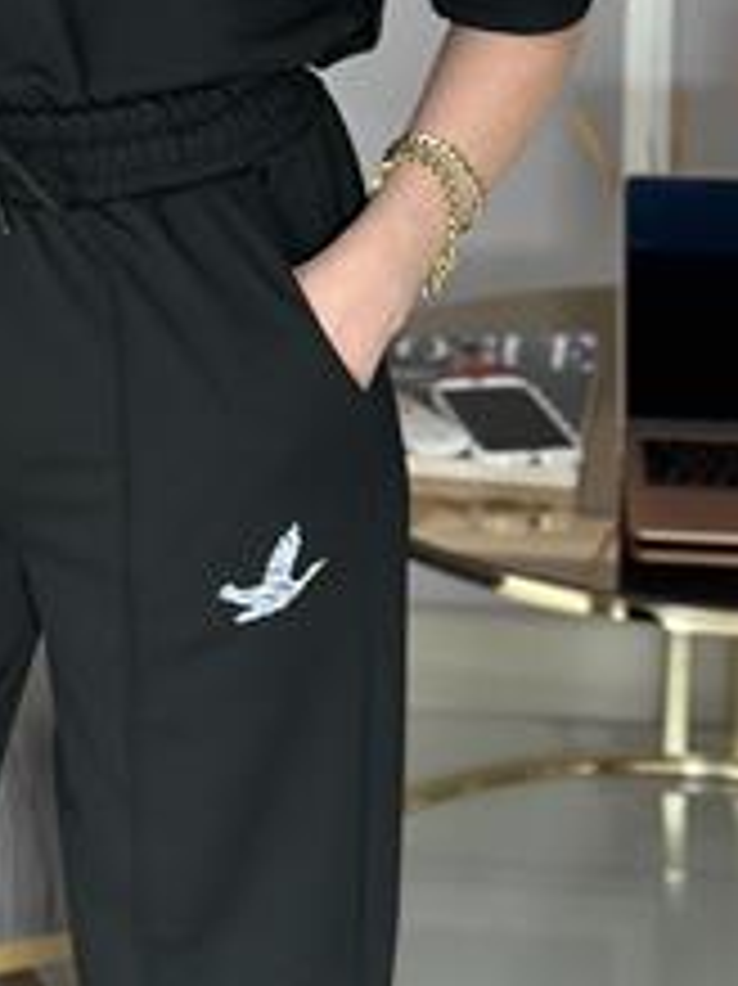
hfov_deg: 12.9
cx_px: 72
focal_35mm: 114
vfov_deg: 16.7
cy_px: -108
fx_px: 3244
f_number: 1.78
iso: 125
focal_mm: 6.86
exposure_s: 1/61
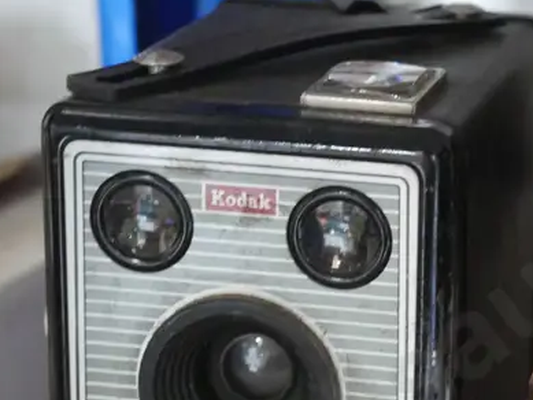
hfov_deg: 14.2
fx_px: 2110
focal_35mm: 137
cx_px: 537
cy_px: 294
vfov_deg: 10.8
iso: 3200
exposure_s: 1/40
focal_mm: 26
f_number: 5.3
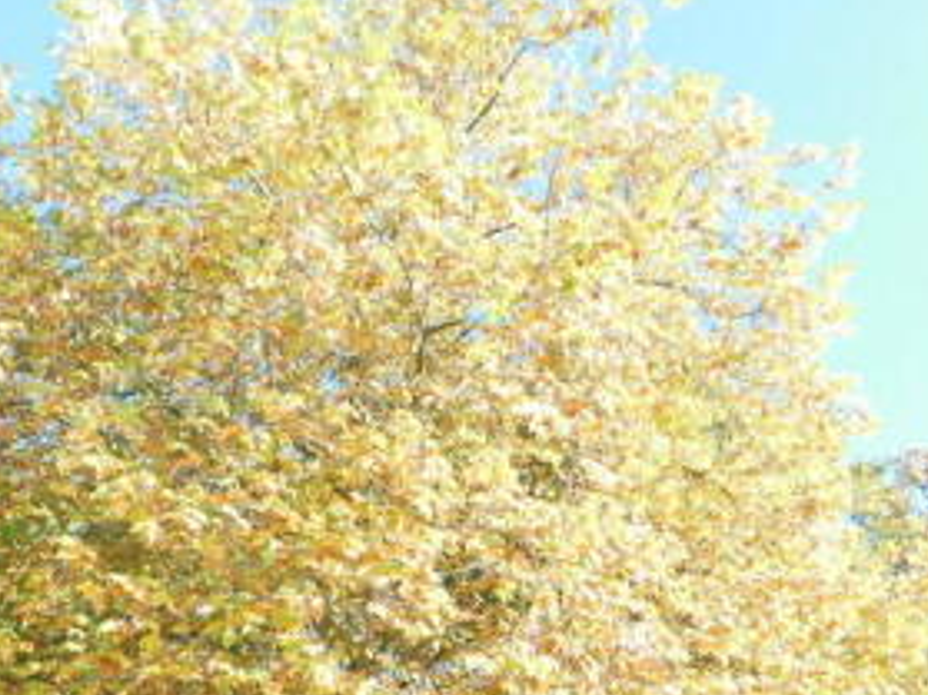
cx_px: 507
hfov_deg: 39.6
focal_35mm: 48
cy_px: 683
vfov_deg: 28.5
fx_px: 1286
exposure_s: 1/320
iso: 125
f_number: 3
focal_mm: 4
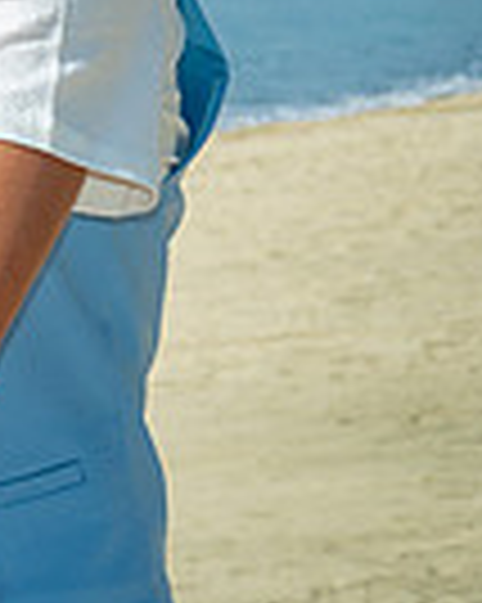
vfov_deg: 7.6
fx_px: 4517
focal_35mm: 253
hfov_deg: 5.6
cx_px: -1067
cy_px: -59
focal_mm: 50
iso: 200
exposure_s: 1/200
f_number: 8
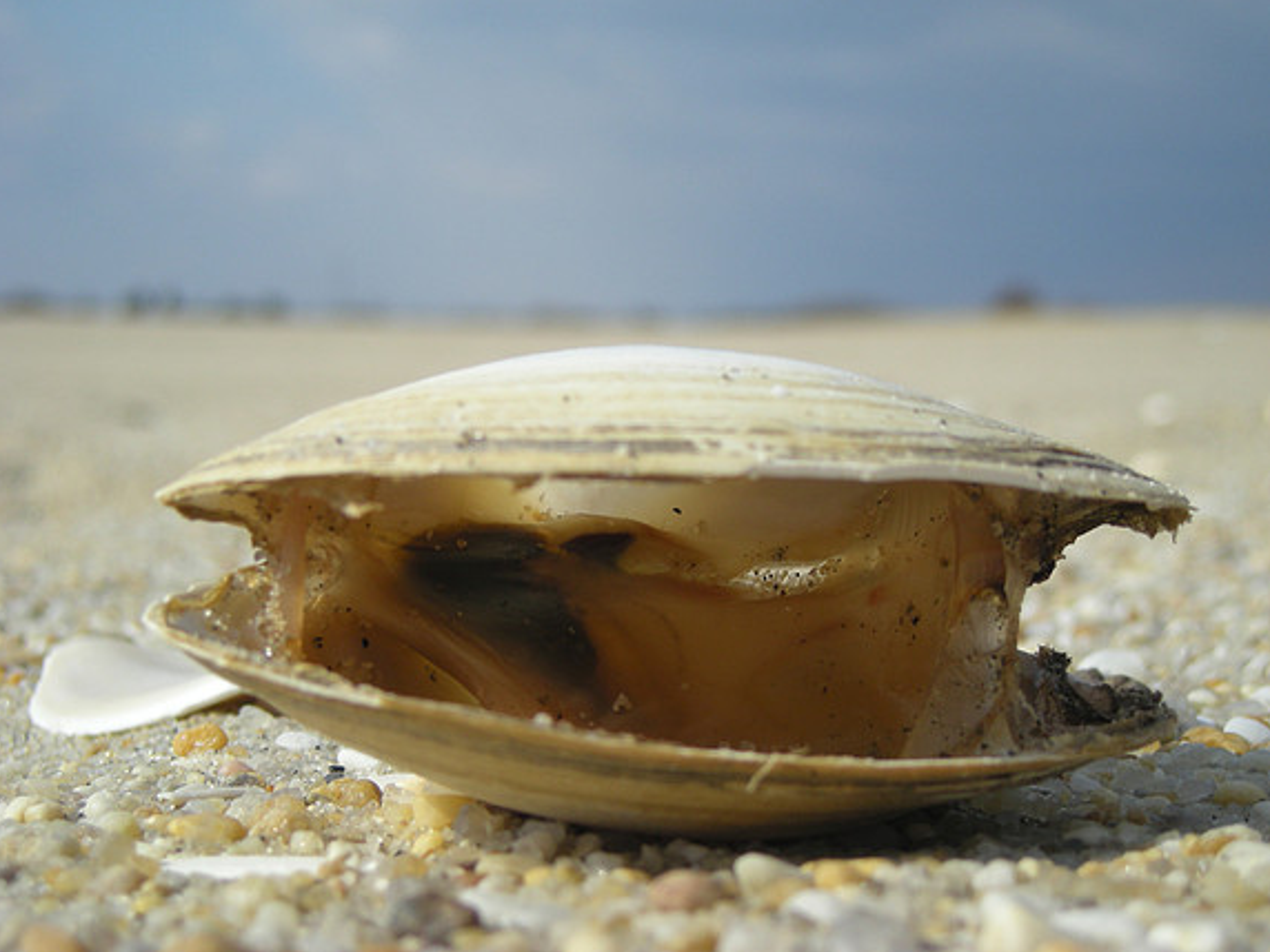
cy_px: 474
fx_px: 2825
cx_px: 633
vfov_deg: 19.1
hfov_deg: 25.3
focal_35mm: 77
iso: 50
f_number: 7.8
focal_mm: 12.3
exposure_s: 1/230
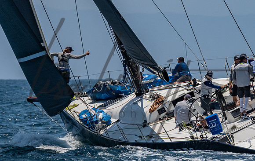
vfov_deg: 1.7
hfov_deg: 2.7
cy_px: -17
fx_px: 5439
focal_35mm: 781
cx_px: 203
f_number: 5.6
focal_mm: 270
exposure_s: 1/3200
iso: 320
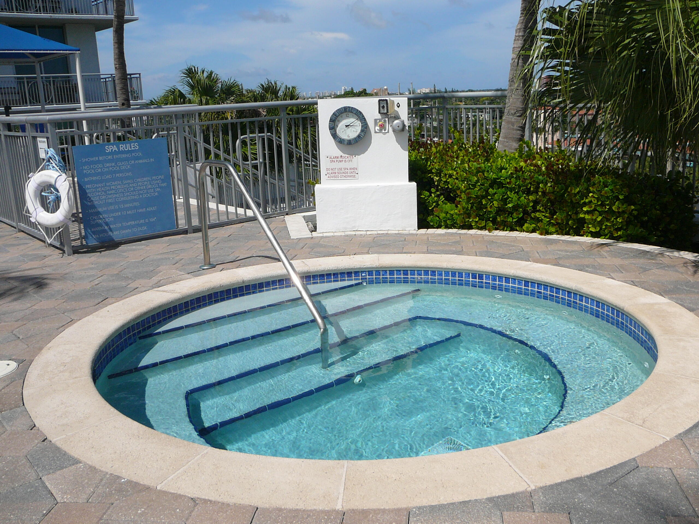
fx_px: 707
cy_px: 262
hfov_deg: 52.6
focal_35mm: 35
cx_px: 350
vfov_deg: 40.7
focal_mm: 5.2
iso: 80
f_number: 5
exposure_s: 1/800
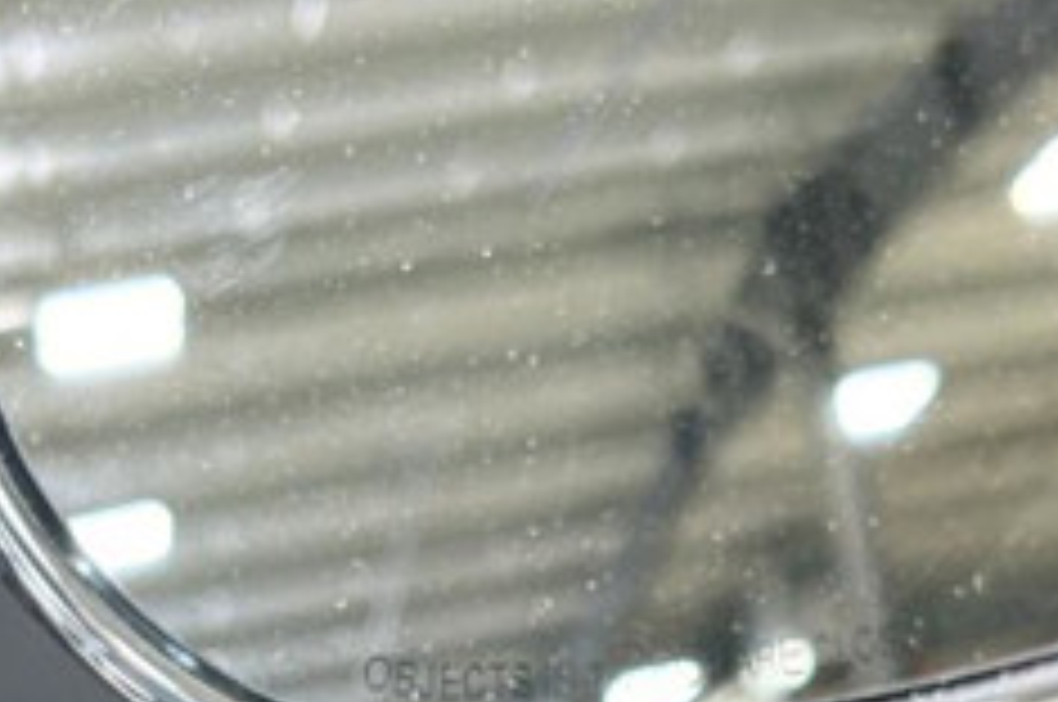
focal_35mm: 123
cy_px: 1107
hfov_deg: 16.6
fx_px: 3610
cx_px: 227
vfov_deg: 10.7
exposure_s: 1/60
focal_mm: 5.96
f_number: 1.6
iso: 80
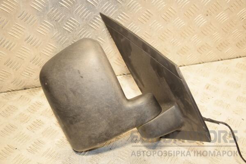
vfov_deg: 29.9
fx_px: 307
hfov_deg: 43.6
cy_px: 82
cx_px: 123
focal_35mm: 45
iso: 800
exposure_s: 1/200
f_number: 5
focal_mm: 30
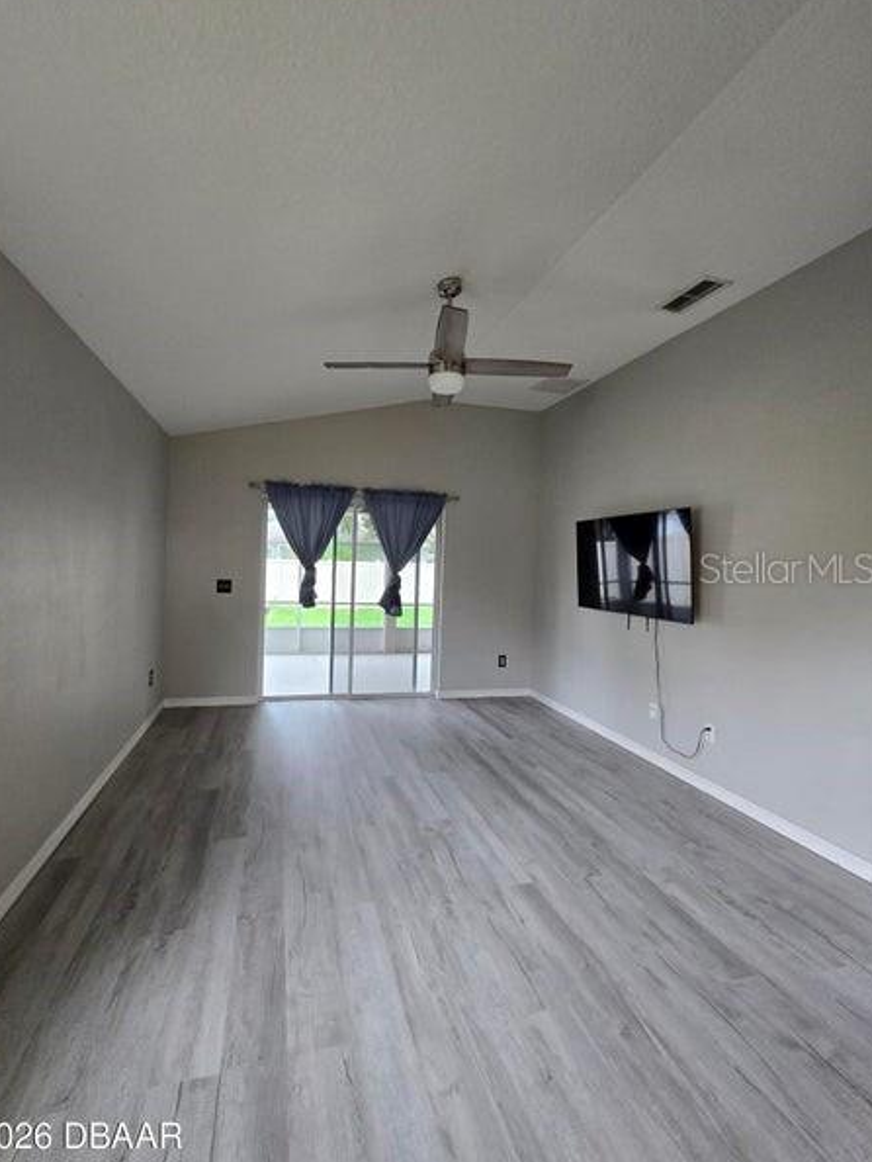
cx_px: 414
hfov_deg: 85.7
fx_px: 470
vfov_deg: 102.0
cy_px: 567
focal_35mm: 14
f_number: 2.2
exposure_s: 1/60
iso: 200
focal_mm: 2.2
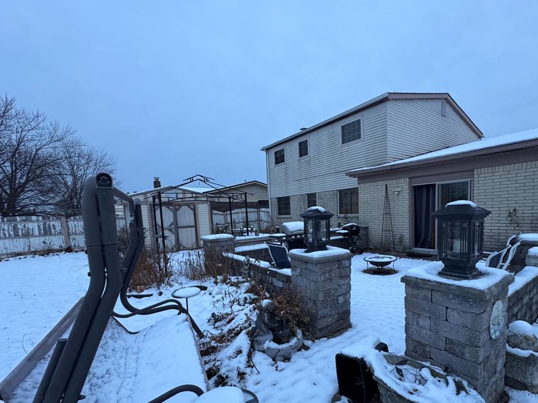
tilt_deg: -4.6
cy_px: 237
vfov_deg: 74.1
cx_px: 318
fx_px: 264
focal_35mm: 17
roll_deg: +0.7
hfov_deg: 90.1
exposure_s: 1/120
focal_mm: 2.22
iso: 320
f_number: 2.2
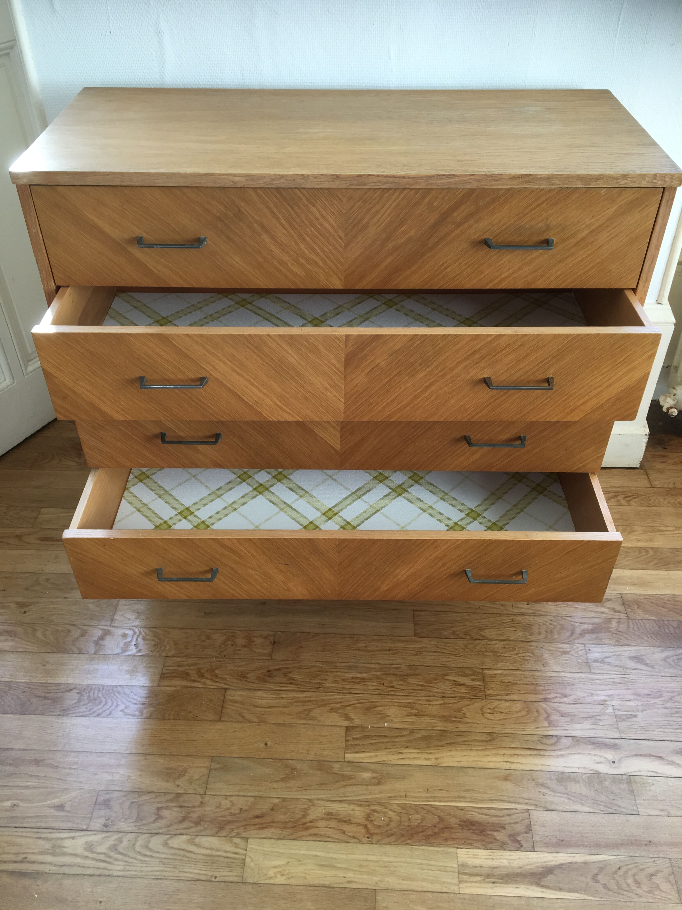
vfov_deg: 61.7
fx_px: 762
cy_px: 455
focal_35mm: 29
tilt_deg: -39.1
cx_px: 341
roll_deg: +0.7
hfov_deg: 48.2
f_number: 2.2
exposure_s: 1/50
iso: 32
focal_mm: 4.15
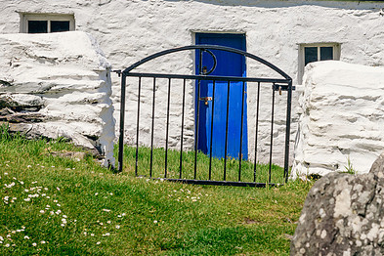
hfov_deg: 18.1
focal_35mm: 113
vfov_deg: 12.1
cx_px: 242
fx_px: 1205
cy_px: 88
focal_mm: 75
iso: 180
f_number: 11
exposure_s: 1/640
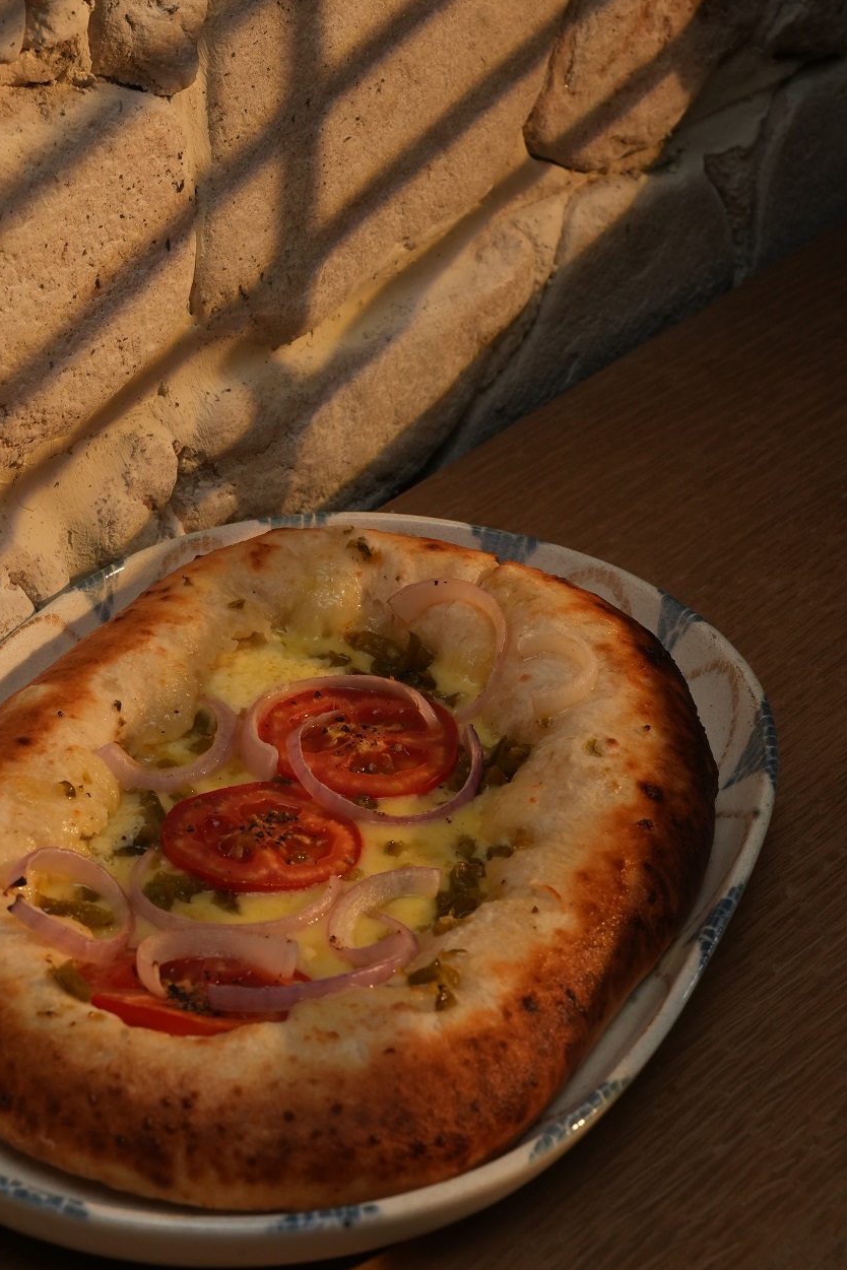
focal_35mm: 91
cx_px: 272
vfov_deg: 22.4
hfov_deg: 15.0
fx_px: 3211
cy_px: 590
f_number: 16
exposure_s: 1/100
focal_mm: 65
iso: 1000
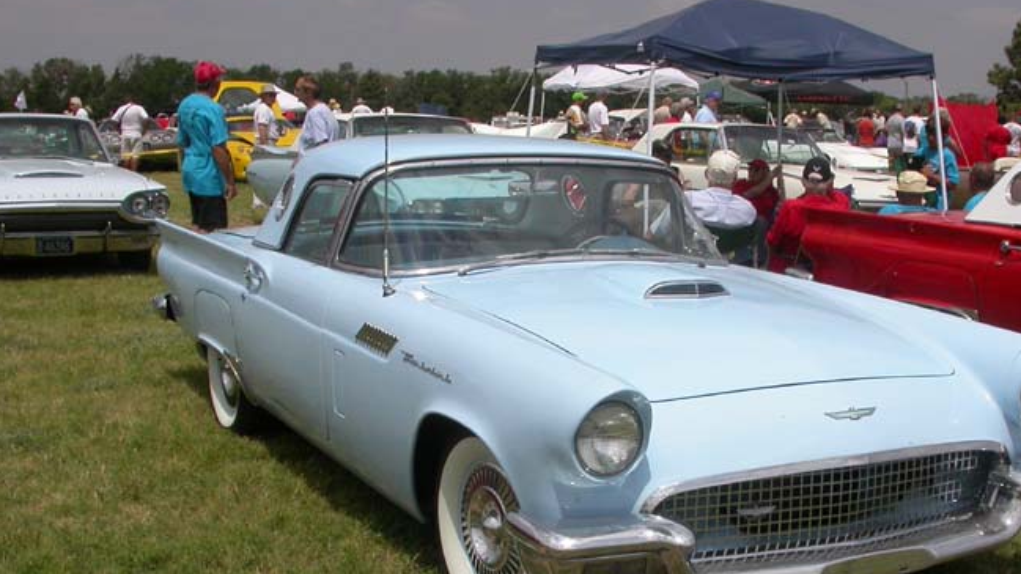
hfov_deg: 40.4
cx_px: 621
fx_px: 1381
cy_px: 429
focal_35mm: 51
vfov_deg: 23.3
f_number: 7.5
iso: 100
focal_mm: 7.85
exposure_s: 1/842
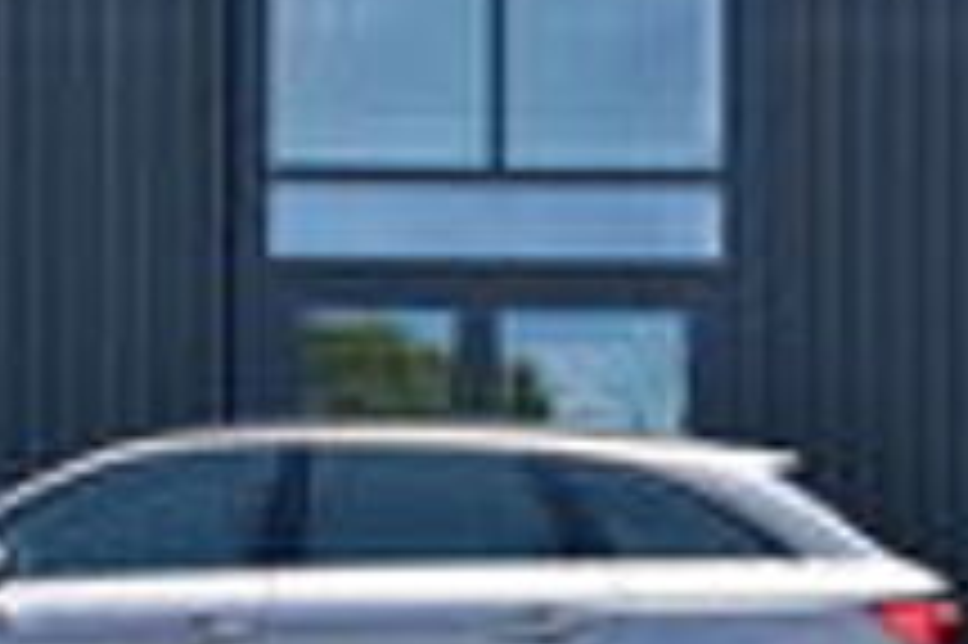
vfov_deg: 15.5
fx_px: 2337
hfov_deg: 23.1
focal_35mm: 87
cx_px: 234
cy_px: 543
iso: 400
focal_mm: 26
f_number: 10
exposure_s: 1/250
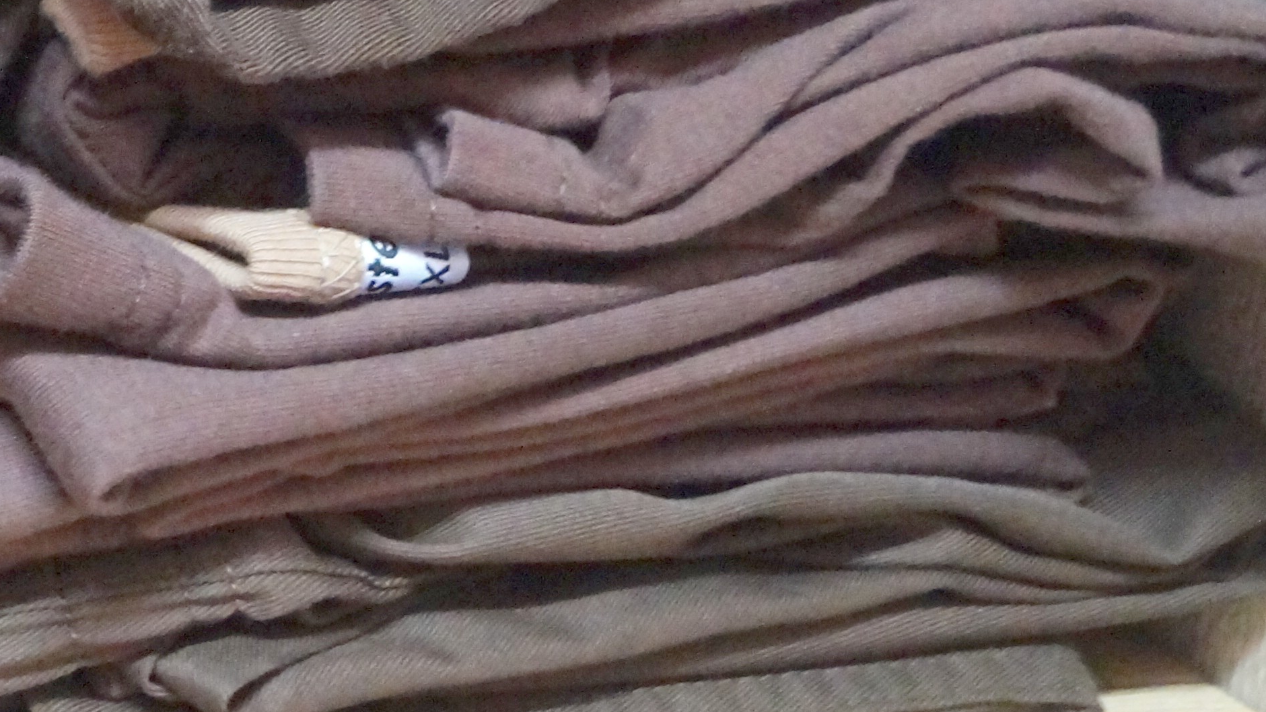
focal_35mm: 82
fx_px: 2753
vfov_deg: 14.4
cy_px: -76
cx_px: -147
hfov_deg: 24.1
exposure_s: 1/60
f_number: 3.5
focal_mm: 18
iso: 3200
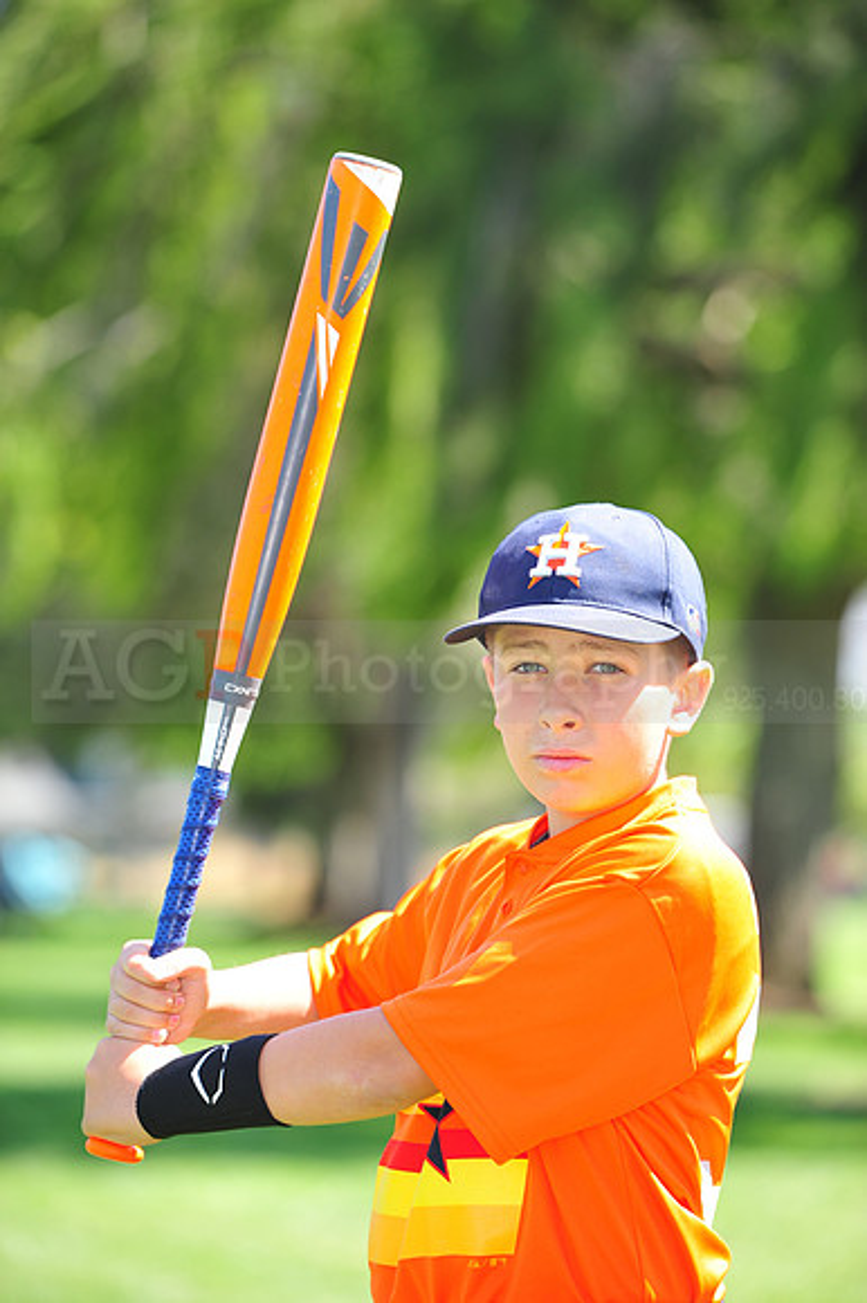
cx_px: 434
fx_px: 5967
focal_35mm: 165
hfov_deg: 8.3
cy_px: 652
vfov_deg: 12.5
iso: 200
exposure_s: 1/320
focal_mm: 165
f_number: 4.5
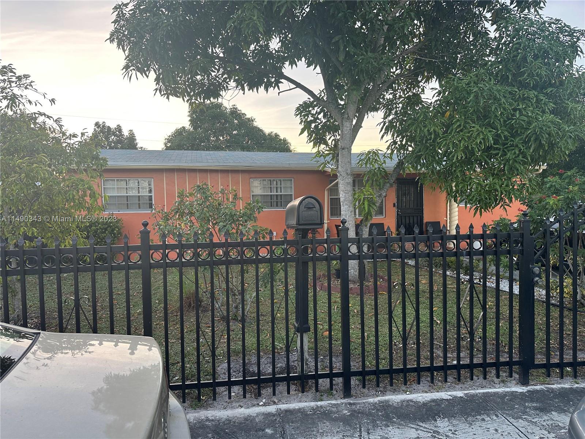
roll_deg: +1.1
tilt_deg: -3.4
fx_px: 406
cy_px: 220
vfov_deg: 56.8
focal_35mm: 24
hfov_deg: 71.6
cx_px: 292
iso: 125
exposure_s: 1/147
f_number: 1.78
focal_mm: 6.86
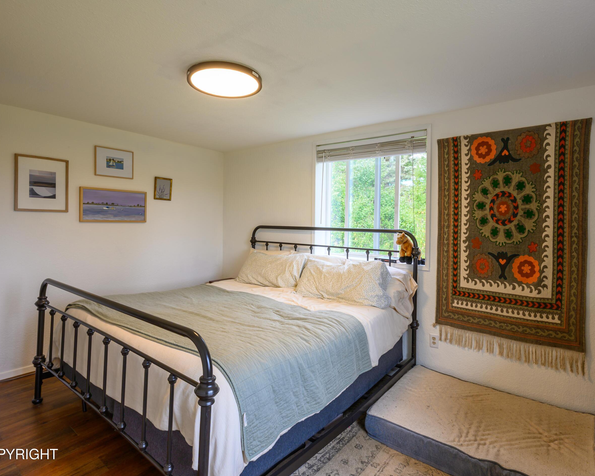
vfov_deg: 70.8
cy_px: 226
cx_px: 305
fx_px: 335
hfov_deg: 83.3
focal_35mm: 19
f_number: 11
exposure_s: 1/3
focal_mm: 16
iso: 100
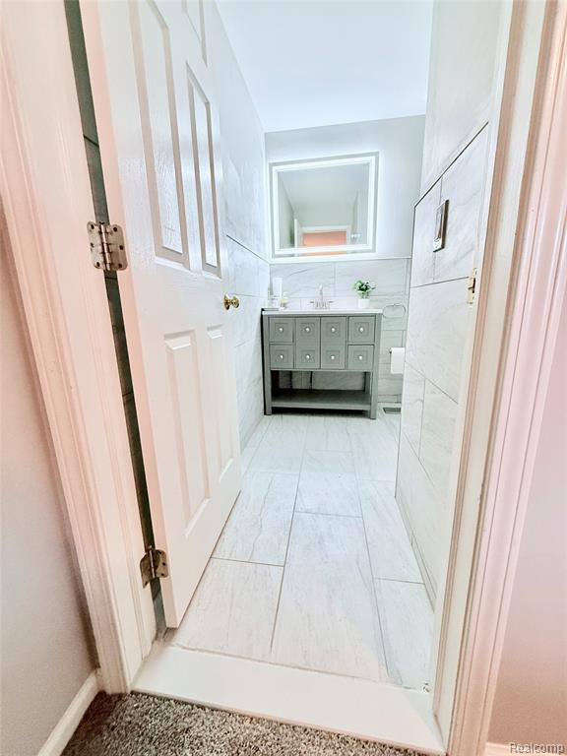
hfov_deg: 85.7
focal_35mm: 14
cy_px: 378
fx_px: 306
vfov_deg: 102.1
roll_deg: +1.0
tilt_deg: -12.3
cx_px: 284
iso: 400
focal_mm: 2.22
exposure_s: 1/60
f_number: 2.2
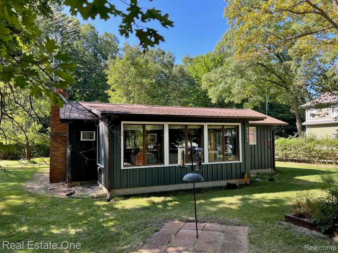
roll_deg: +0.5
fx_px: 254
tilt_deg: +2.9
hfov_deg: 67.3
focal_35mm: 26
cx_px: 169
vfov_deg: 53.1
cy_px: 126
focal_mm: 5.1
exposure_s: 1/399
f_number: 1.6
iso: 32
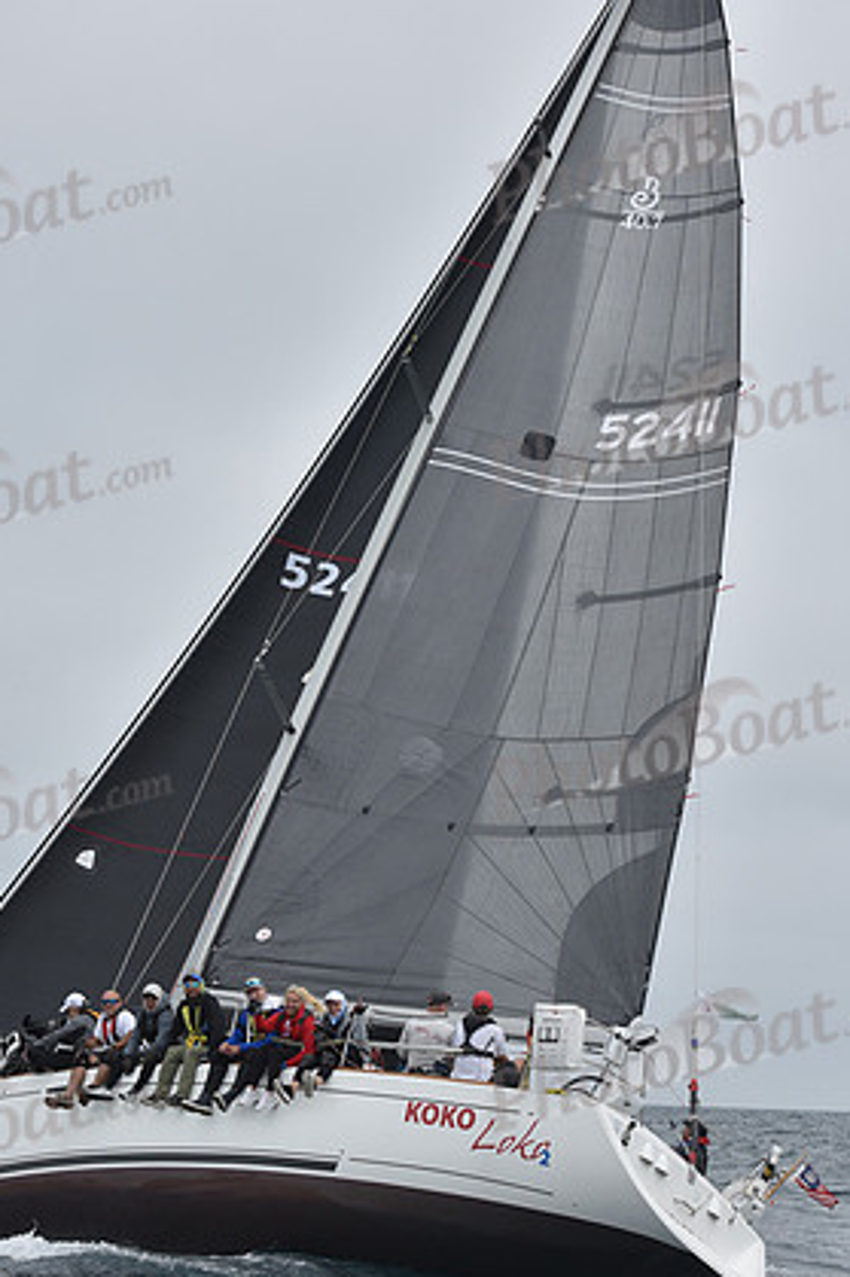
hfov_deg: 14.1
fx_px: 3438
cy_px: 628
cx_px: 331
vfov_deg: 21.0
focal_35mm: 97
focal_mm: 70
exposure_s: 1/800
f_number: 10
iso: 250
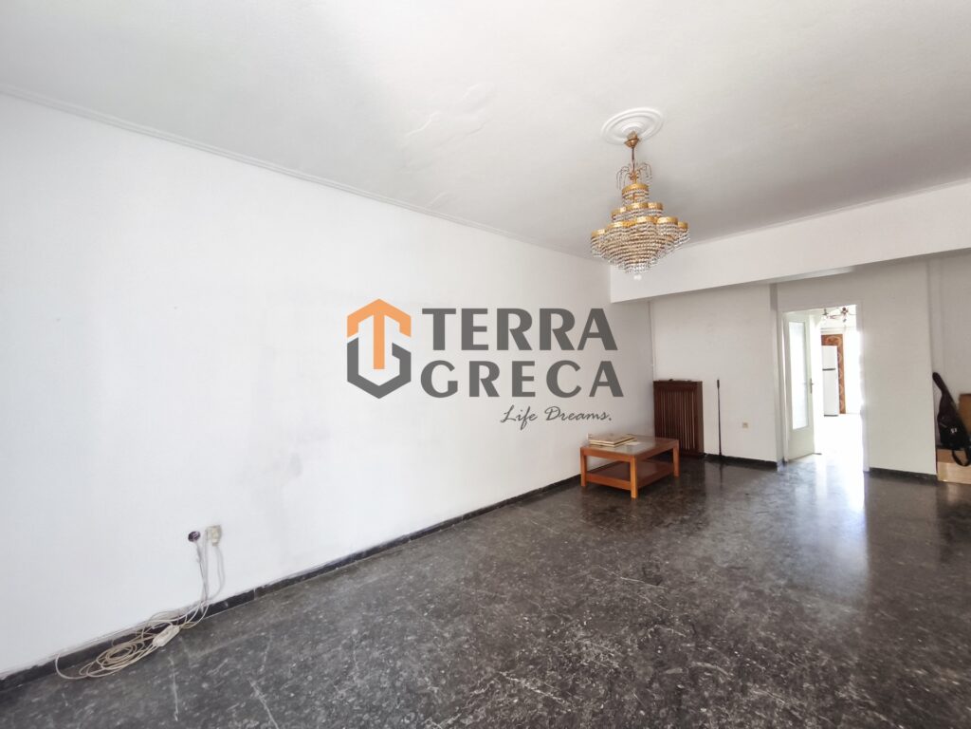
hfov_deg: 98.2
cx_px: 486
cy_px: 364
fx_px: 421
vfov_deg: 81.7
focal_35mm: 15
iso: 500
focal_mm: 1.91
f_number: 2.2
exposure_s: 1/25
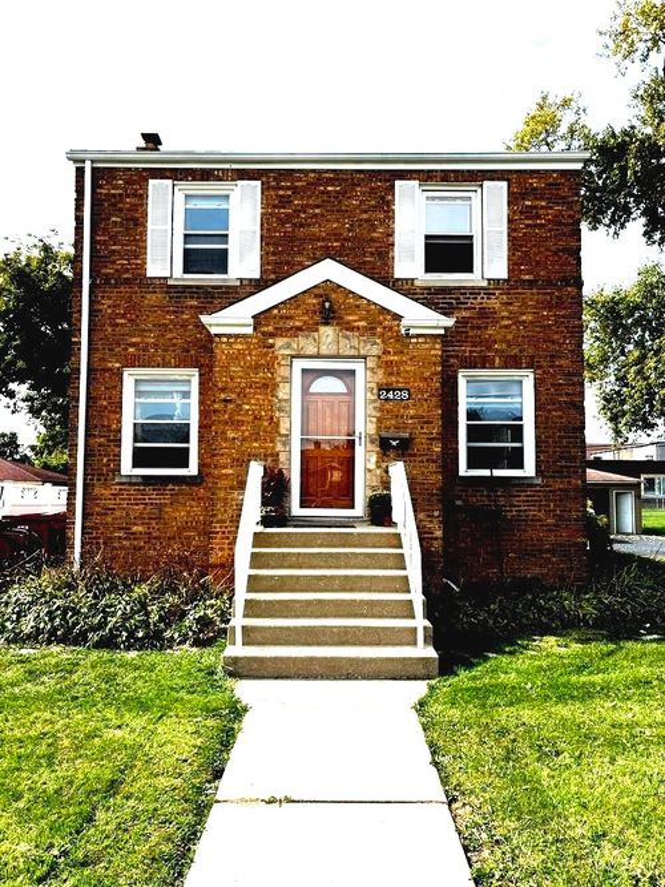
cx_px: 332
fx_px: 666
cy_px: 444
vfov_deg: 67.3
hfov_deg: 53.0
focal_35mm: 26
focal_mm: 5.96
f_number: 1.6
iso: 50
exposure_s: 1/2513
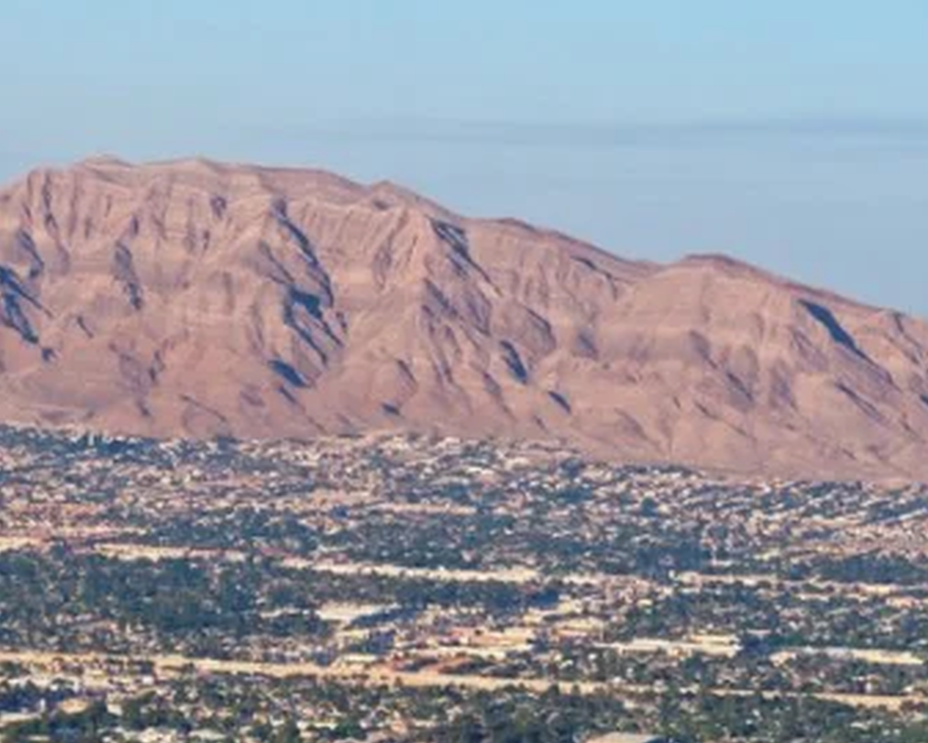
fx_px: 5853
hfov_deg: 9.0
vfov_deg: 7.2
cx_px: -136
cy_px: 798
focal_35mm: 213
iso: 400
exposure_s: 1/250
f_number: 14
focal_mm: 50
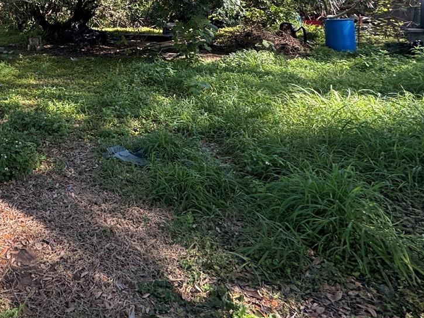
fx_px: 380
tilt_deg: -3.2
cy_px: 6
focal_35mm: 31
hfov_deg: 51.1
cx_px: 37
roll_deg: +2.2
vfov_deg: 40.3
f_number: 2.2
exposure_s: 1/123
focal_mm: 2.22
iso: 40
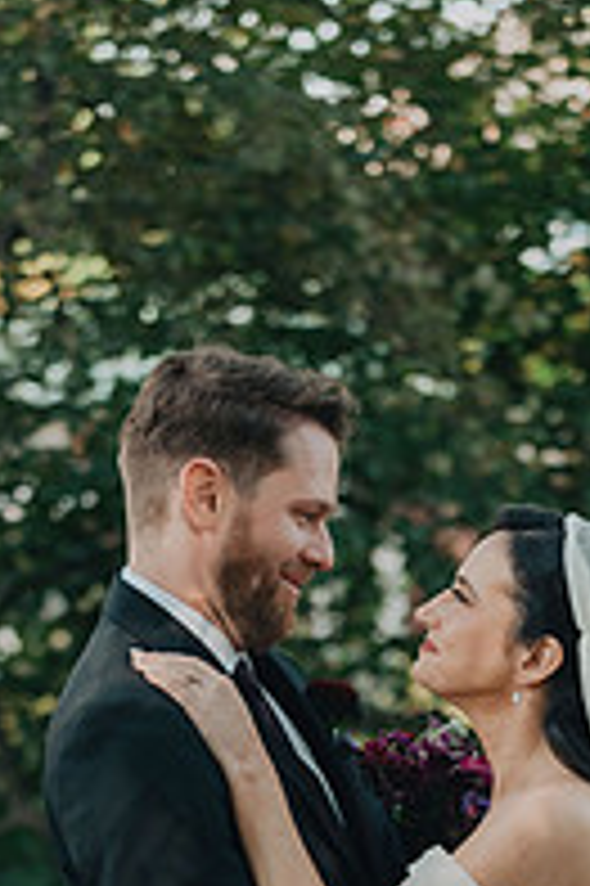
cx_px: 374
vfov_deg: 11.4
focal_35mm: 178
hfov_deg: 7.7
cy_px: 913
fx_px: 4383
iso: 800
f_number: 3.5
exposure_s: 1/640
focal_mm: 78
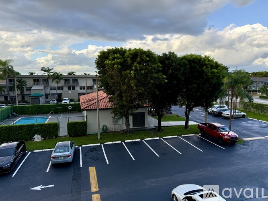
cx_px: 134
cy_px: 100
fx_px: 186
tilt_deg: -6.5
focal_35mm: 24
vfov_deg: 56.8
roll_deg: +1.1
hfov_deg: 71.6
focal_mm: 6.76
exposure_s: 1/1032
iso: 100
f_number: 1.78
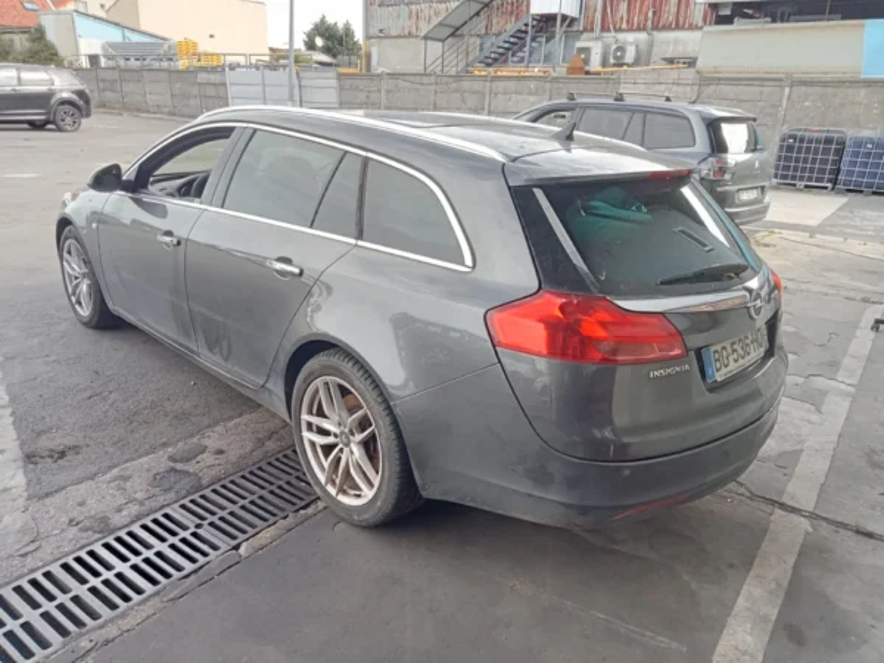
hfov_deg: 63.4
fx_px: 715
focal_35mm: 28
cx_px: 442
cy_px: 332
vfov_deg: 49.7
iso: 159
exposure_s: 1/100
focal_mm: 3.46
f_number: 2.2
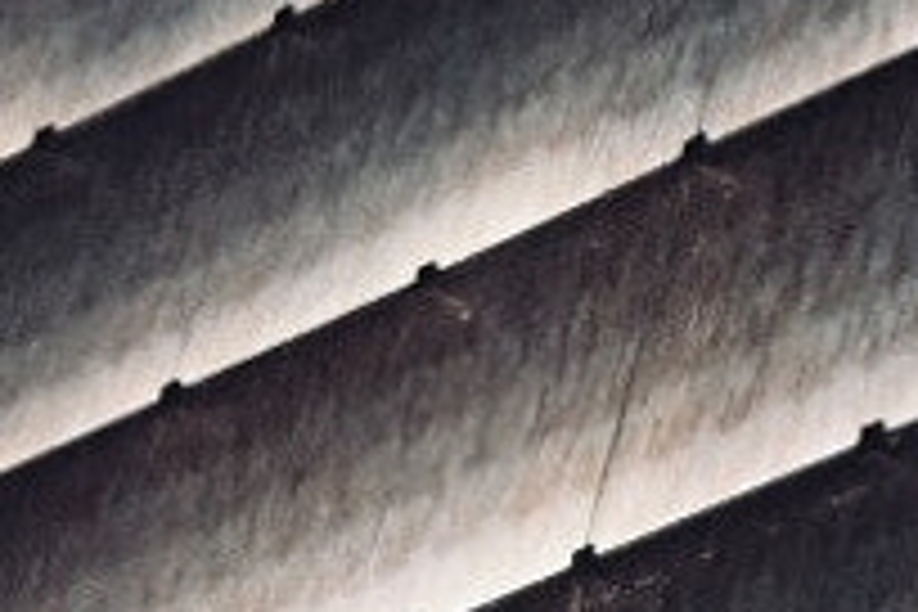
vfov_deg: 4.1
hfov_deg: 5.5
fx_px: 8414
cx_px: 3528
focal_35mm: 330
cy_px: 839
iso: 4500
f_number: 10
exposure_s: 1/60
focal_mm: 28
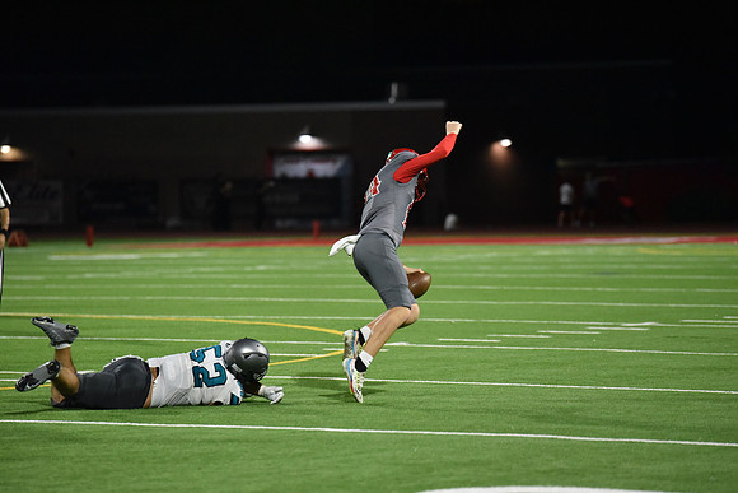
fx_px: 4101
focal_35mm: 200
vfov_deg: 6.9
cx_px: 369
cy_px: 246
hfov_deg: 10.3
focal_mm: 200
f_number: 2.8
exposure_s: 1/1000
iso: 7200
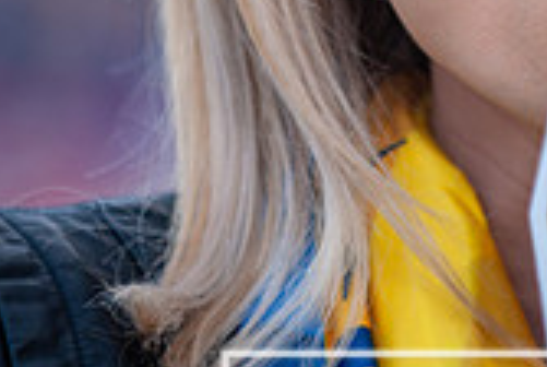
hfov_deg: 3.0
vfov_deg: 2.0
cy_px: -98
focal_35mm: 693
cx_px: 452
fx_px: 10548
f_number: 2.8
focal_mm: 200
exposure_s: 1/400
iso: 250
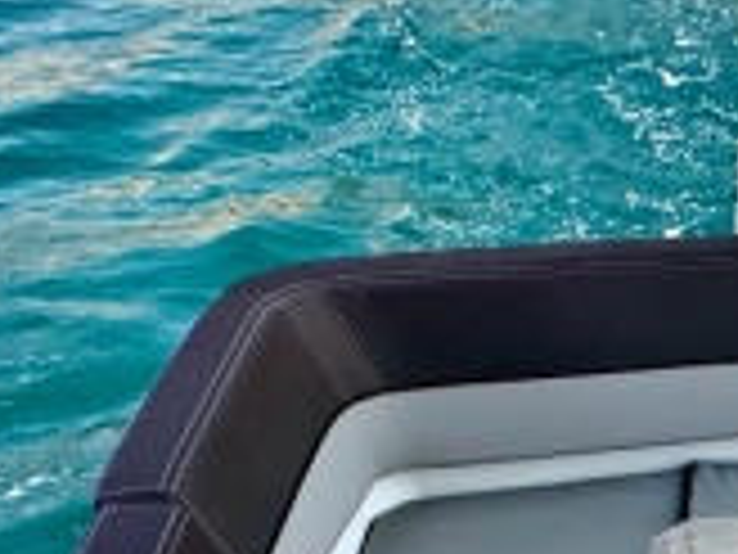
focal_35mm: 47
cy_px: 817
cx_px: 1179
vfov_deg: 24.5
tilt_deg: -50.6
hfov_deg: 25.9
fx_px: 1002
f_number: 2.2
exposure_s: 1/2451
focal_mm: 2.22
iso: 50
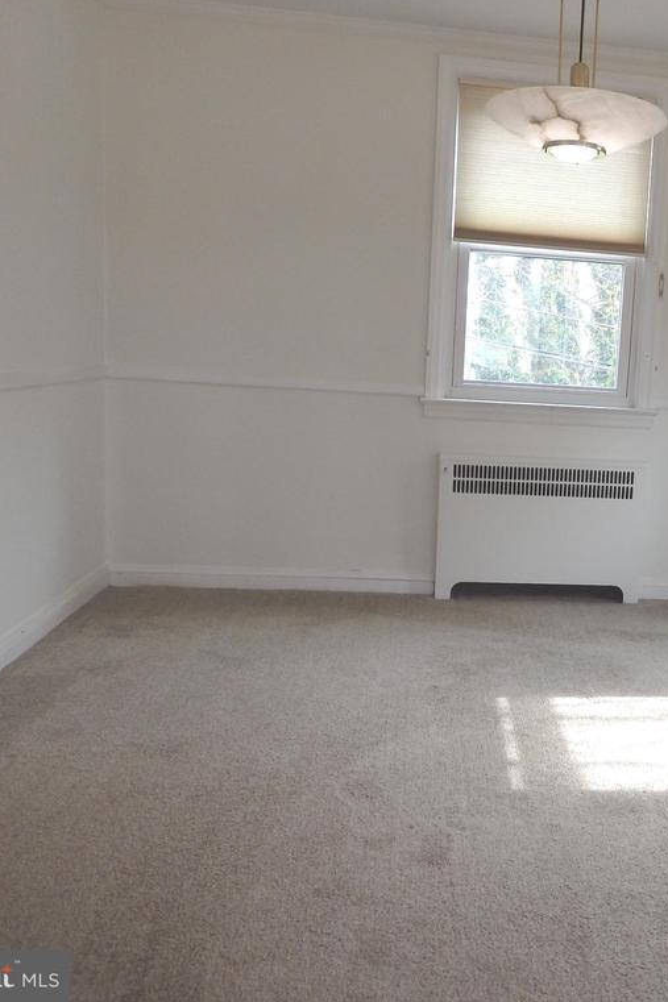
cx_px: 580
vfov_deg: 54.4
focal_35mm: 35
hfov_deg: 35.9
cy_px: 499
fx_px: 975
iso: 125
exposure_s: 1/80
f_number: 3
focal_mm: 4.5
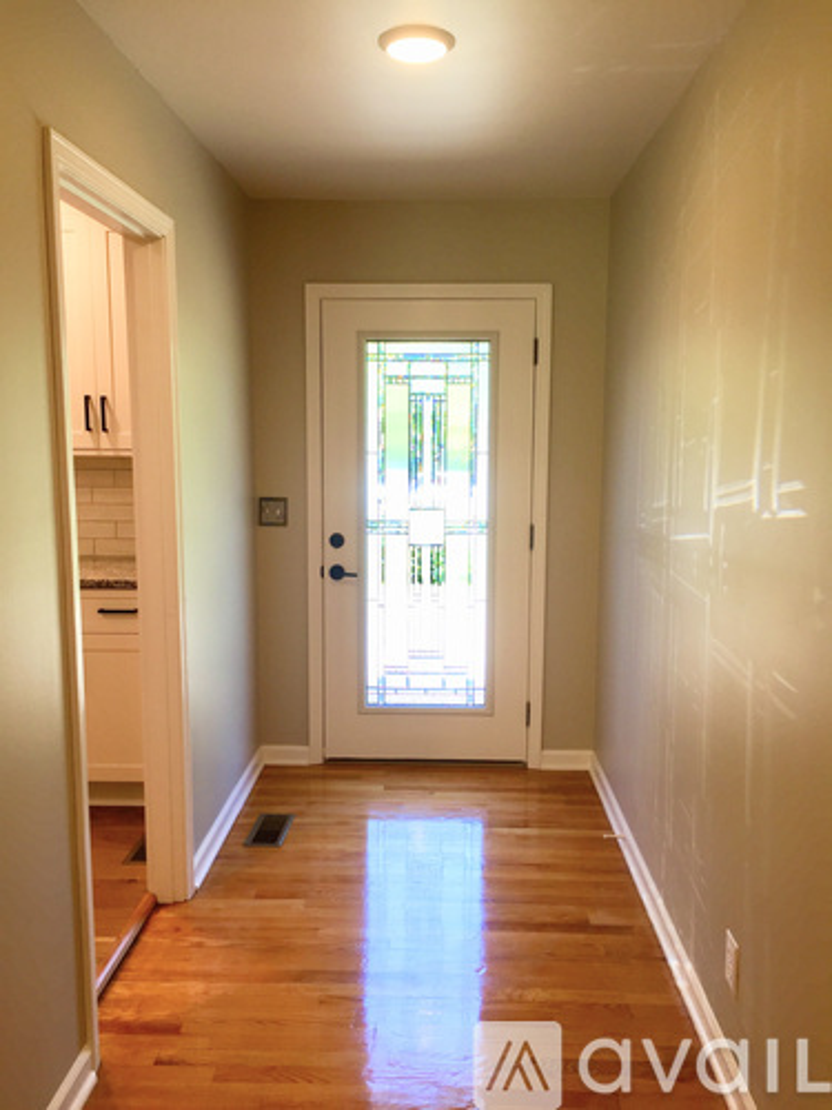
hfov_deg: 48.2
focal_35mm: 29
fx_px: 929
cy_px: 555
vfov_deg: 61.7
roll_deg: -0.5
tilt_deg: -8.6
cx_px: 416
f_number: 2.2
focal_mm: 4.15
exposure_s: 1/60
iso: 32
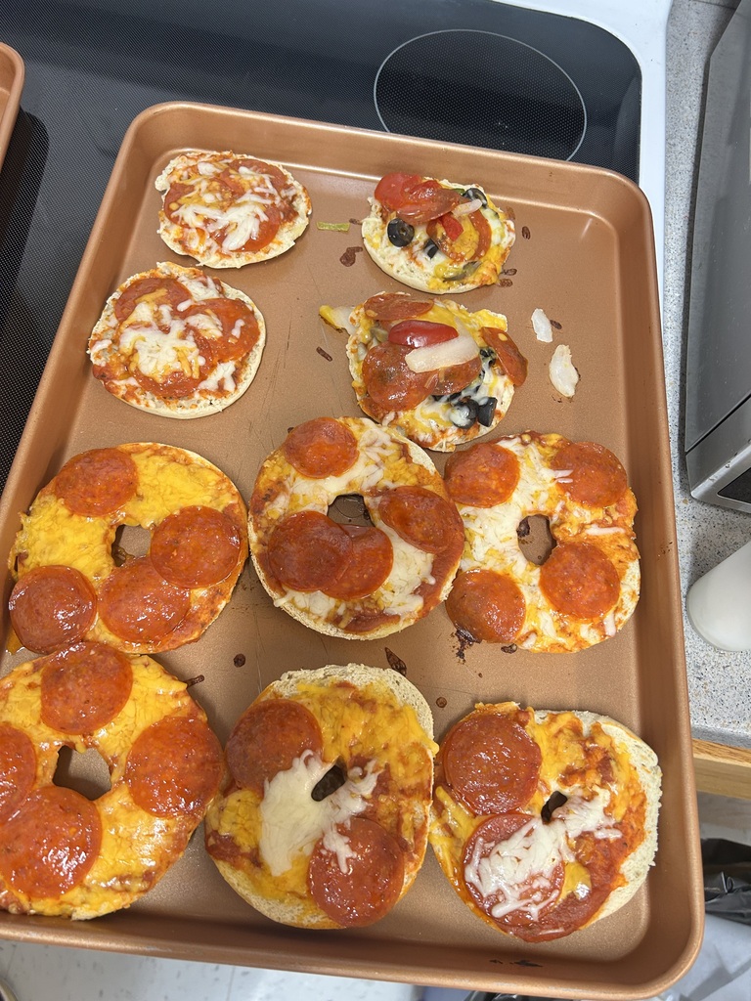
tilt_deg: -65.3
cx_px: 376
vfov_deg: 67.3
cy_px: 500
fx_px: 752
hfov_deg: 53.1
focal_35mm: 26
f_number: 1.5
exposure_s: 1/60
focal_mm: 5.7
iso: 125
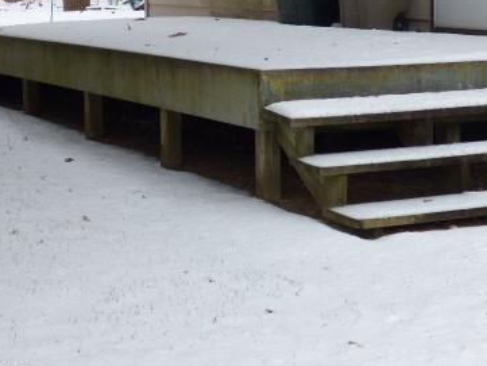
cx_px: 241
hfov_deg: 20.9
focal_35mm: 94
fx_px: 1323
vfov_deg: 15.6
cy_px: 58
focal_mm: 9.1
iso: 100
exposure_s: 1/160
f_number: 3.9
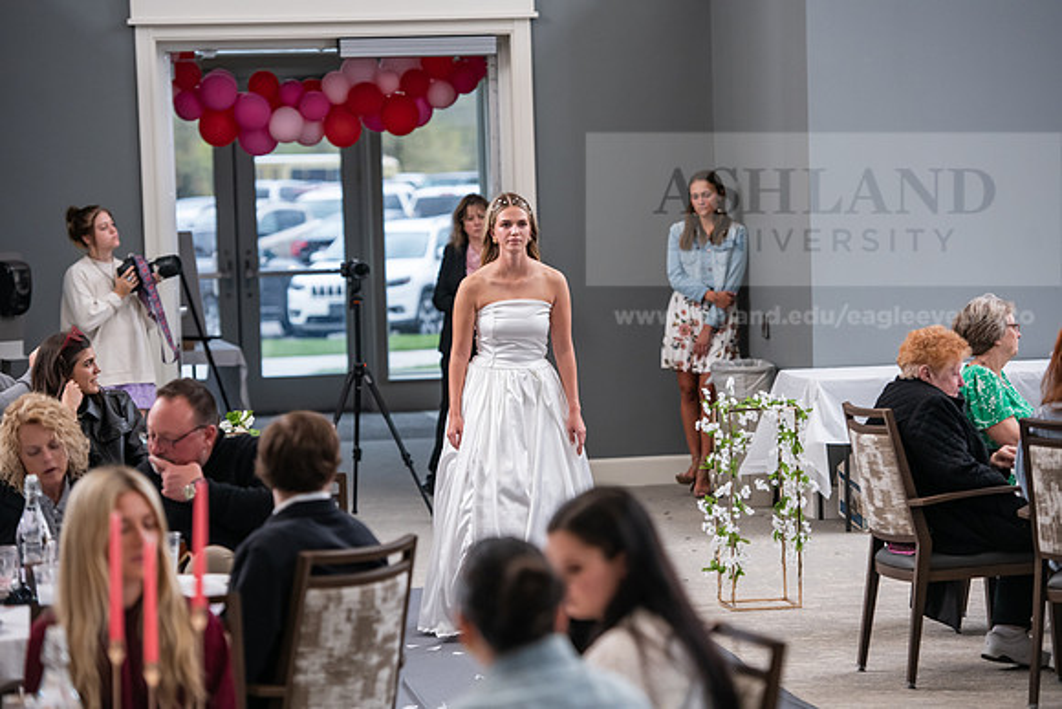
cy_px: 354
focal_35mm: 125
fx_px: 3688
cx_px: 531
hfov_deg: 16.4
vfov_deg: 11.0
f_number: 3.5
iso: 1600
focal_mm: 125
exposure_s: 1/200
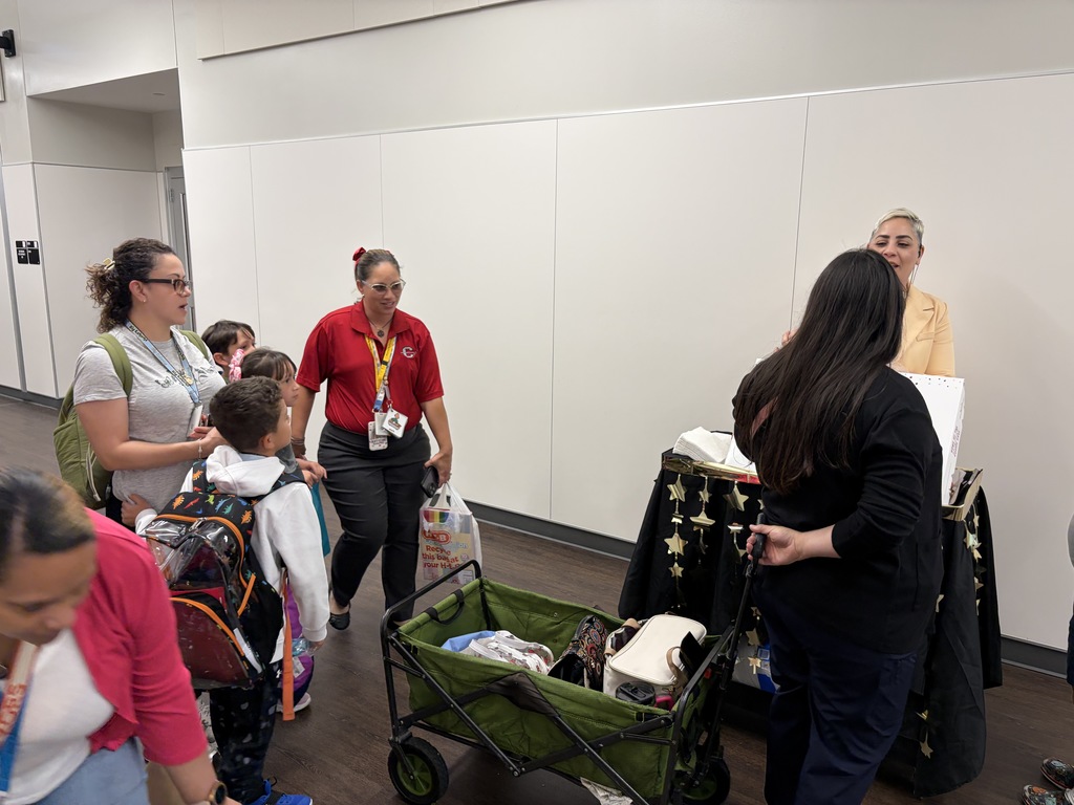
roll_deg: +1.2
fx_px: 807
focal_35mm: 26
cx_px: 537
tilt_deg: -11.7
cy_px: 402
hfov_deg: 67.3
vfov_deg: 53.1
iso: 80
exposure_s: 1/60
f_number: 1.6
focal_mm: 5.96
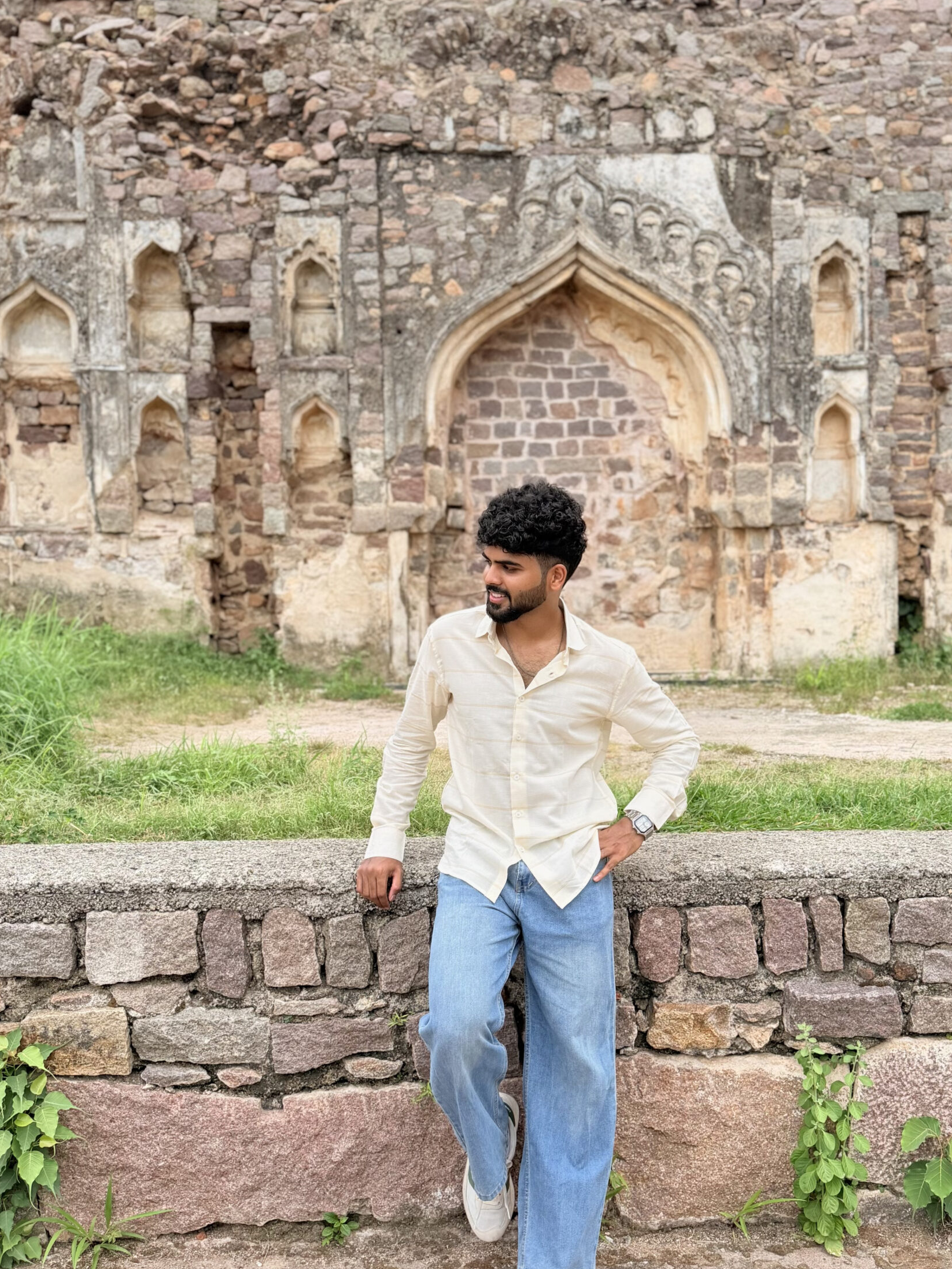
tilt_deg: -1.8
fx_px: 1027
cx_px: 544
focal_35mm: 28
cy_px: 660
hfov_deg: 49.6
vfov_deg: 63.4
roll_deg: -0.2
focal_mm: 6.76
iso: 100
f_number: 1.78
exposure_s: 1/3279
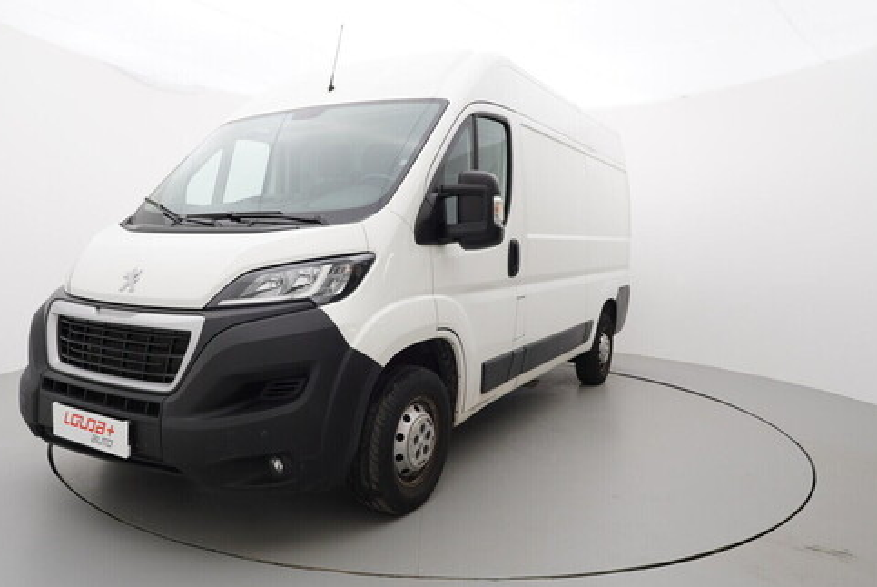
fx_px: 623
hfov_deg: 70.2
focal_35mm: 26
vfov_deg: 50.4
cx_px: 413
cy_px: 301
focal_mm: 15
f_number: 5.6
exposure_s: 1/80
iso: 200
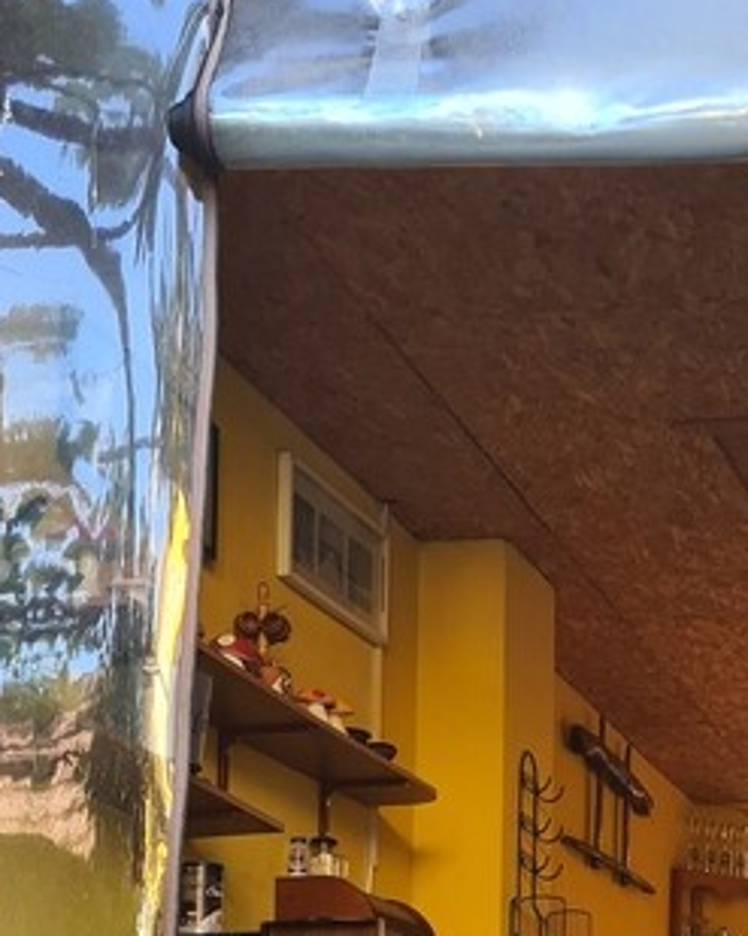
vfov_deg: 21.6
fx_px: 2326
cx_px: 793
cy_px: 1024
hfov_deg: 17.7
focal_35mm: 84
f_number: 1.8
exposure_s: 1/100
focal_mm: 5.4
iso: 80
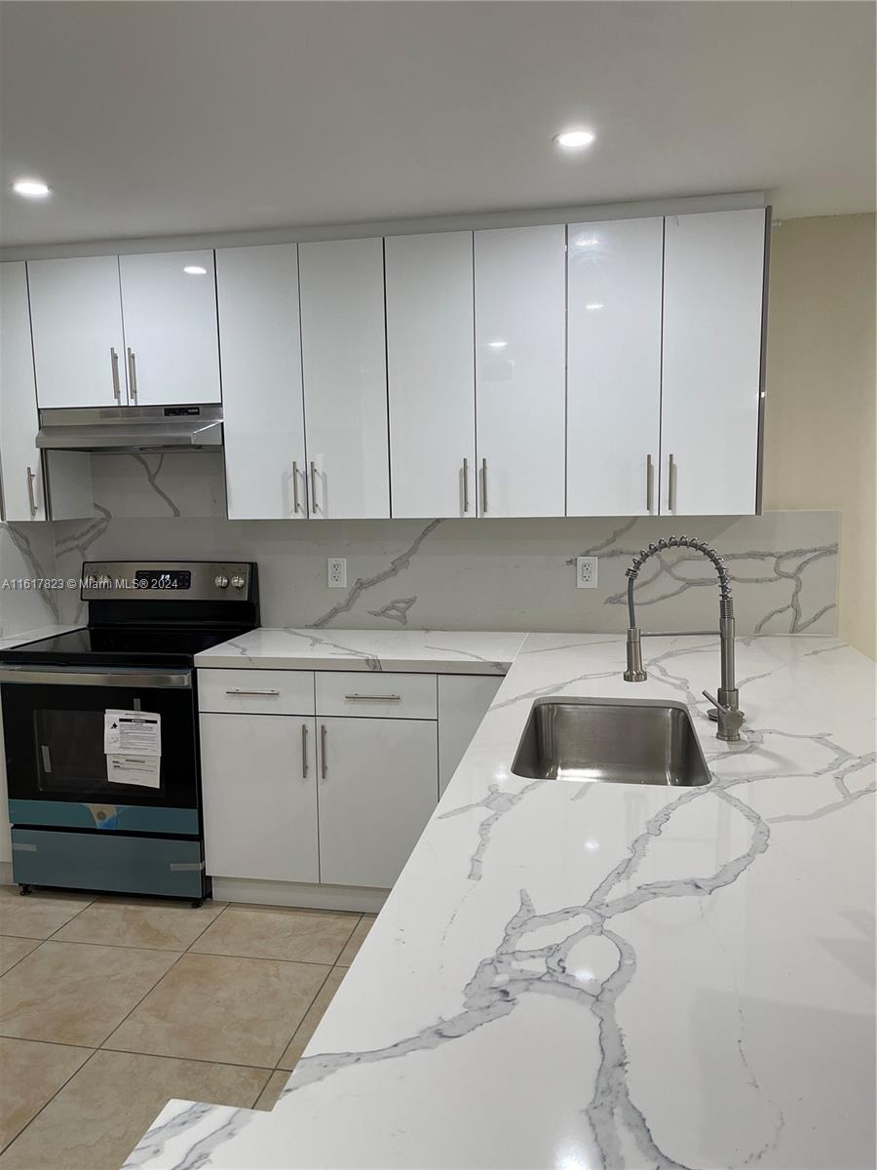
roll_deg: +1.0
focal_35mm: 26
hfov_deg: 53.1
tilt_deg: -5.9
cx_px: 438
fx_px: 878
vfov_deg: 67.3
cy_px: 585
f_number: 1.6
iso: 125
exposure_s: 1/120
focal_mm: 5.1
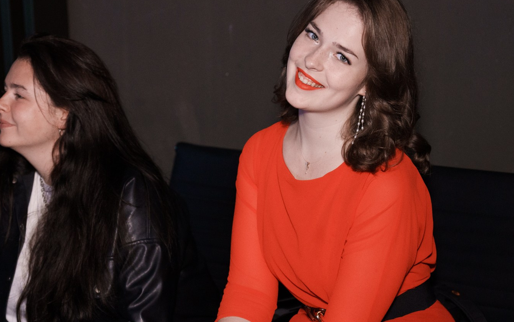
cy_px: 227
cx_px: 196
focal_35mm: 106
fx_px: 1485
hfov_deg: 19.6
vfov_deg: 12.3
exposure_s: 1/160
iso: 1600
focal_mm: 60
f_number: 2.8
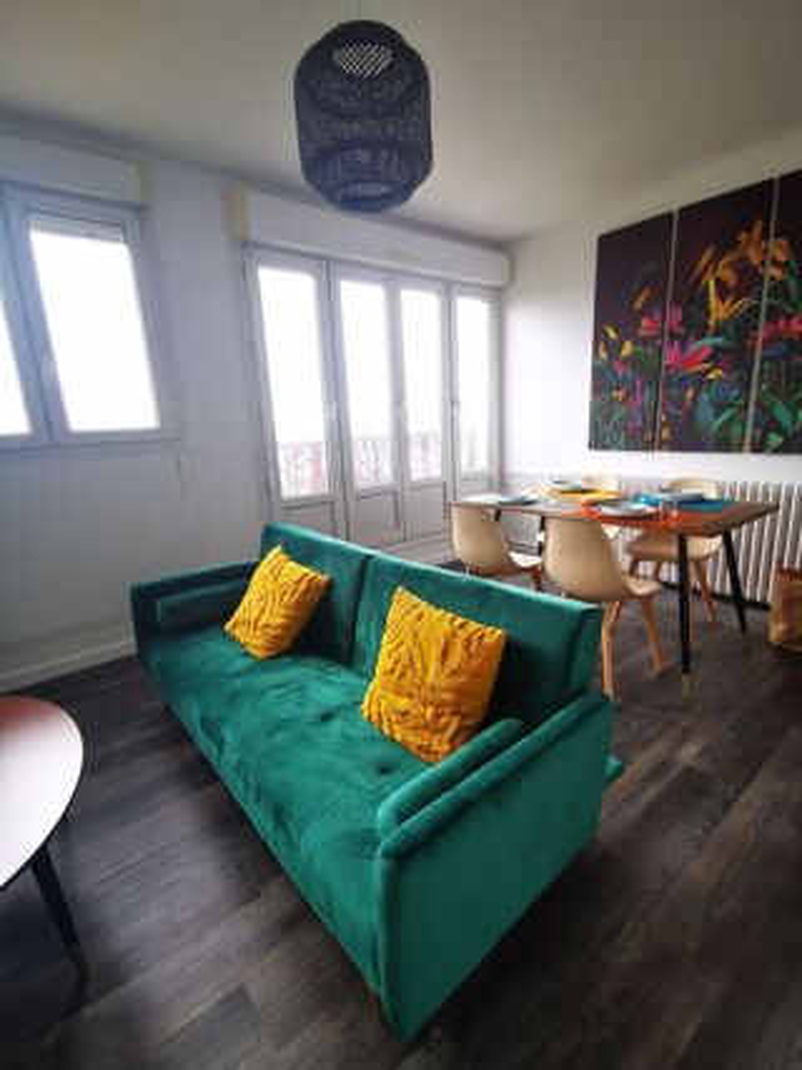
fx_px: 495
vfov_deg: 94.5
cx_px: 401
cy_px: 535
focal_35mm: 16
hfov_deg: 78.1
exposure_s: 1/50
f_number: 2.2
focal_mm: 2.35
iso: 160
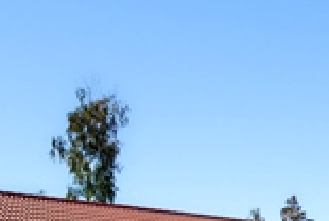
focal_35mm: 58
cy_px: 227
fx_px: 531
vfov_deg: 22.5
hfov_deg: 33.3
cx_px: 272
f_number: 8
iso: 200
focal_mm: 17
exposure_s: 1/1000
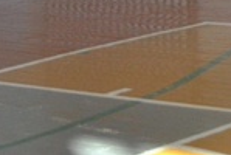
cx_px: 364
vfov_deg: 6.1
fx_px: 1408
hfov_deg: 9.1
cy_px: -175
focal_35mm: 219
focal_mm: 34
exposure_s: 1/320
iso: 800
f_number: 4.5
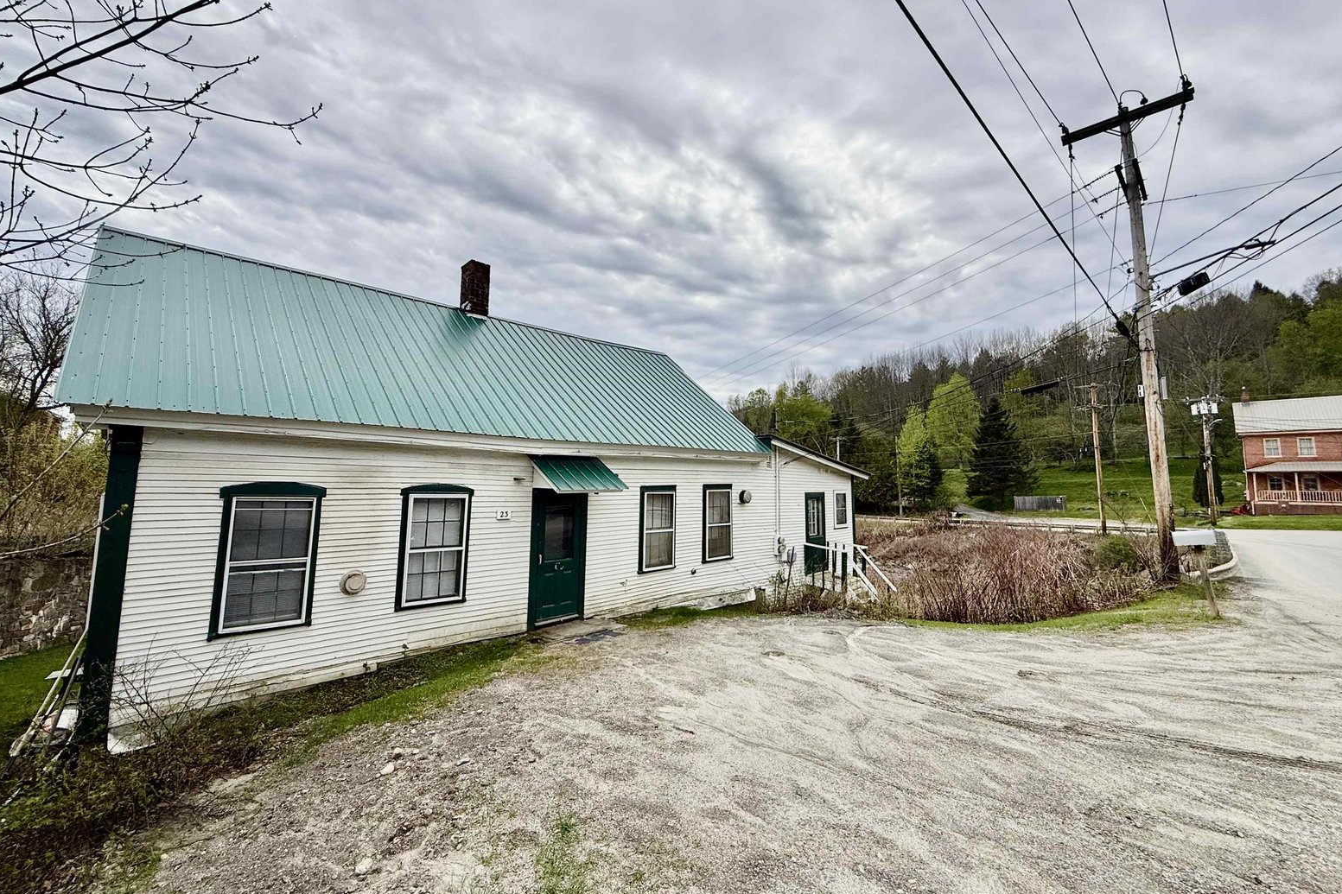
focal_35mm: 15
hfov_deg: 100.4
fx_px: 559
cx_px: 658
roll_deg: -0.5
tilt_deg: +5.8
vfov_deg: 77.3
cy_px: 428
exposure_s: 1/1901
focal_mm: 2.22
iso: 50
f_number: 2.2
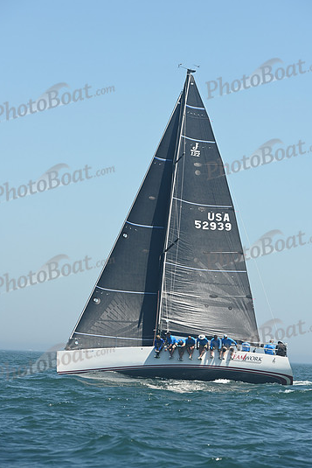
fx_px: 2325
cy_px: 215
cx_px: 160
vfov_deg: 11.5
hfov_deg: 7.7
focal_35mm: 179
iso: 320
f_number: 7.1
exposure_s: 1/1000
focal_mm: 165
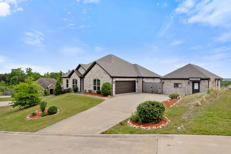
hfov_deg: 78.6
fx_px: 141
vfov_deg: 57.2
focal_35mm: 22
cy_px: 77
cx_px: 116
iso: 110
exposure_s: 1/2000
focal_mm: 8.38
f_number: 2.8
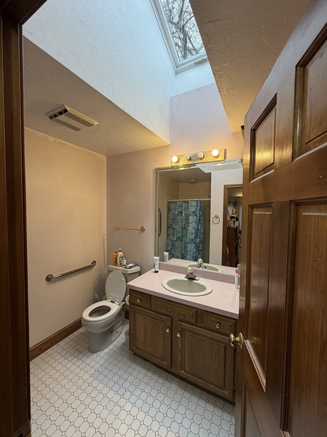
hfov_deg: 85.7
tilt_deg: -3.5
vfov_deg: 102.1
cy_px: 218
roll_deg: -0.8
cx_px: 164
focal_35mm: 14
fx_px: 176
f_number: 2.2
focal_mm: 2.22
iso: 160
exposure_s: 1/120
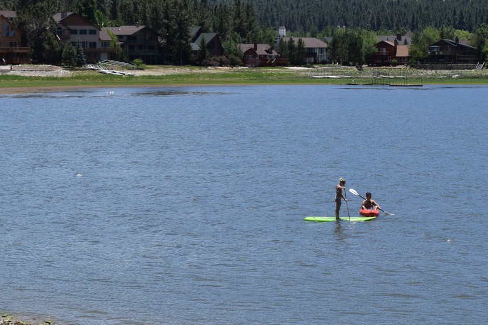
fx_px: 1871
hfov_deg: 14.8
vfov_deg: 9.9
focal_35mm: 138
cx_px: 371
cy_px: 63
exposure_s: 1/400
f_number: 10
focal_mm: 48
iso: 200
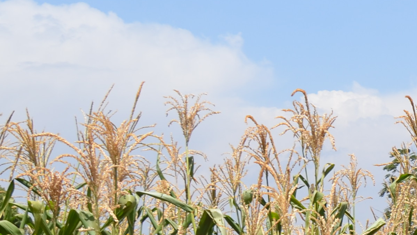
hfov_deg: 8.0
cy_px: 255
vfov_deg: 4.7
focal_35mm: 258
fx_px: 2853
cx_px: 816
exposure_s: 1/320
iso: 100
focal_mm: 40
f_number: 9
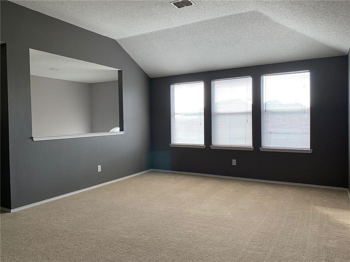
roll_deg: +1.5
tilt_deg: -1.2
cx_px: 175
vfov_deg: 53.1
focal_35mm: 26
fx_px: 263
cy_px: 131
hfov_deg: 67.3
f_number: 1.8
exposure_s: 1/121
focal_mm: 4.25
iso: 80
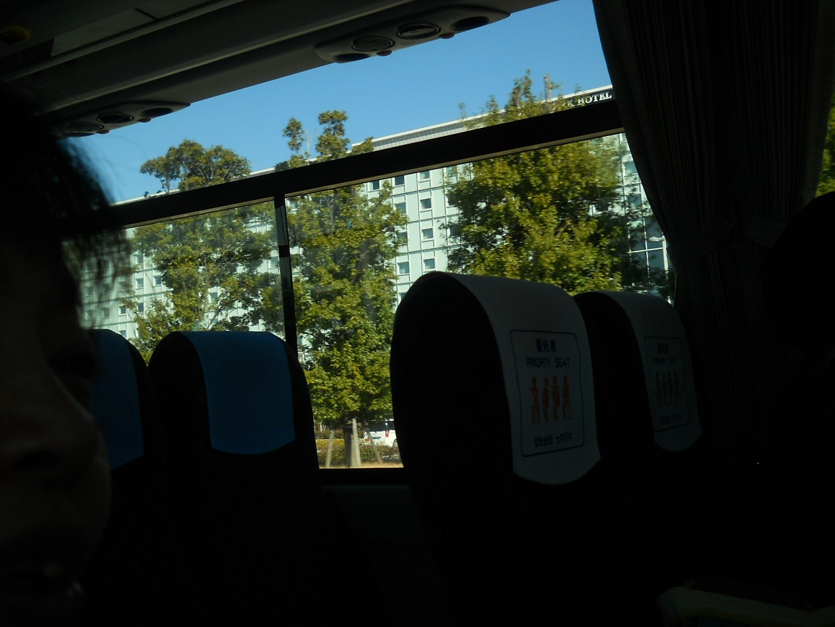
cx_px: 418
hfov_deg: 45.8
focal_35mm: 41
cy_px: 314
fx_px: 989
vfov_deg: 35.1
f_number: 5.5
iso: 80
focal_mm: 6.72
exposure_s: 1/200
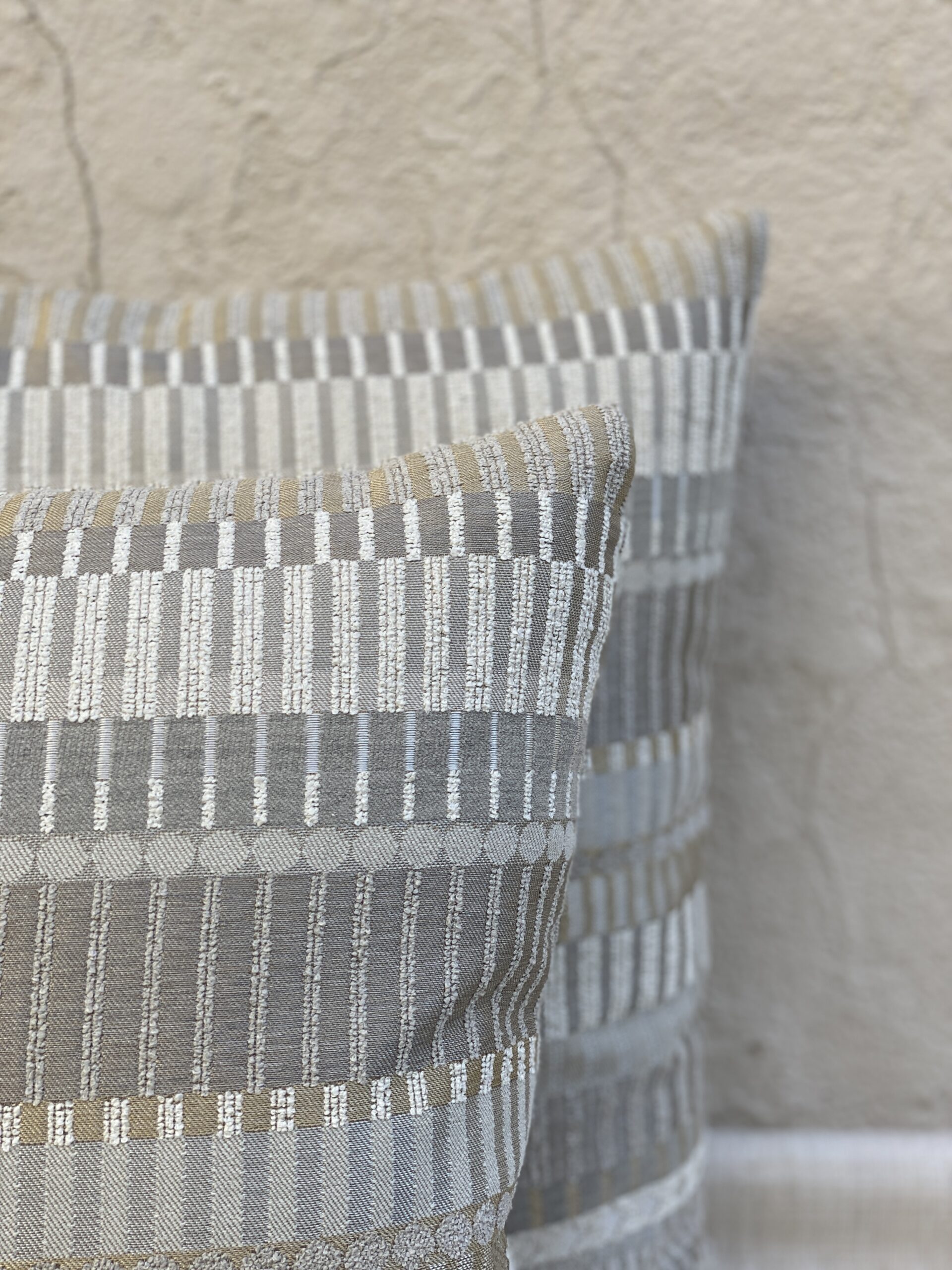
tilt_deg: -18.7
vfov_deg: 36.8
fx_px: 1907
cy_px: 635
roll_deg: +0.8
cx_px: 476
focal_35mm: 52
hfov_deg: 28.0
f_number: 2
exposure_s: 1/122
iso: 20
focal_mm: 6
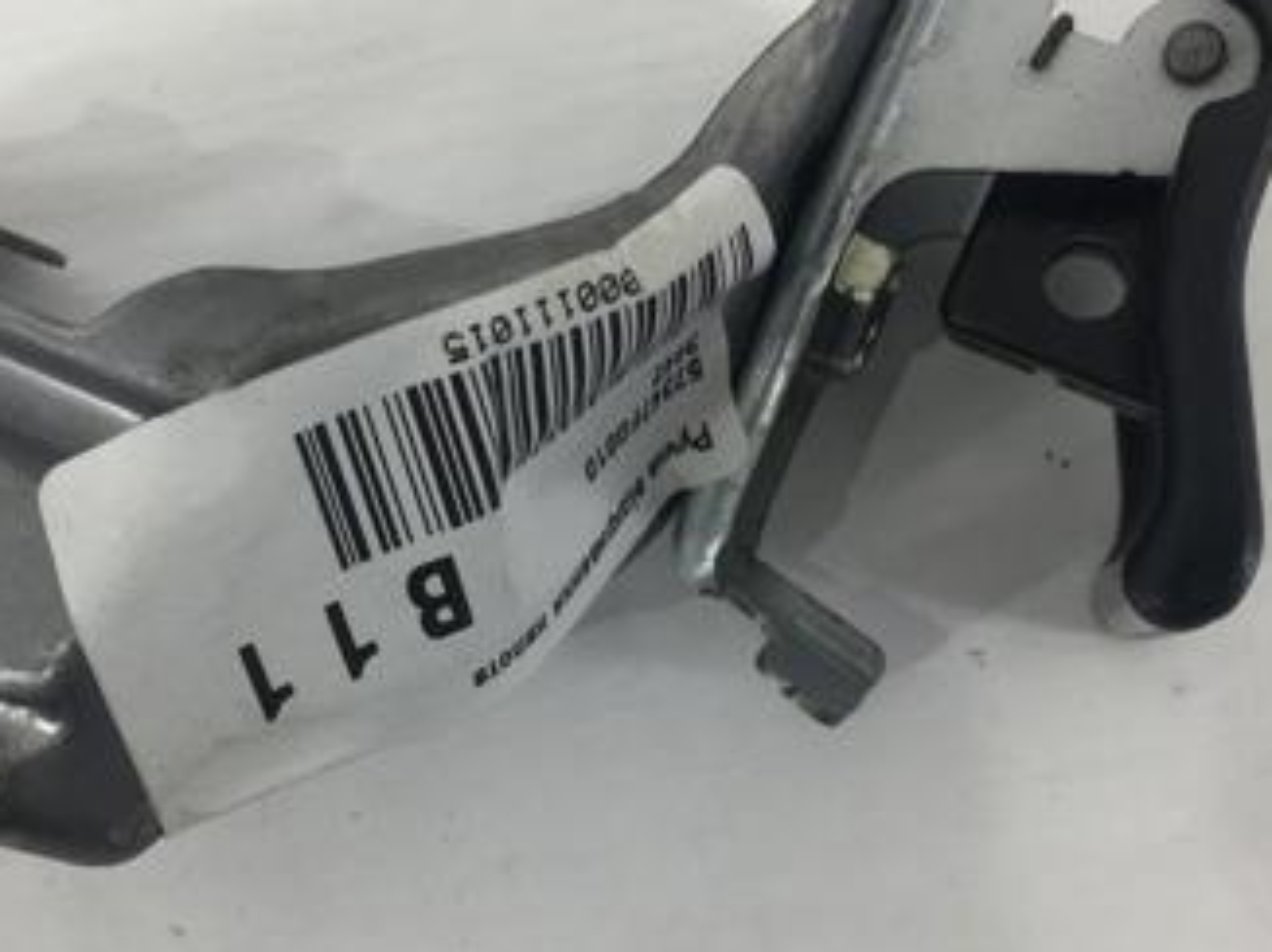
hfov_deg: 33.7
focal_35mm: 57
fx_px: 2093
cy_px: 468
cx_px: 542
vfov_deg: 25.6
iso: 40
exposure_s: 1/100
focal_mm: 4.15
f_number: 2.2
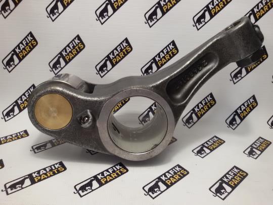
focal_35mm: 31
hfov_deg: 58.4
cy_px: 102
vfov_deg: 45.4
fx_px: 244
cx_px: 136
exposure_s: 1/33
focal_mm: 2.93
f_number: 2.4
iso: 50
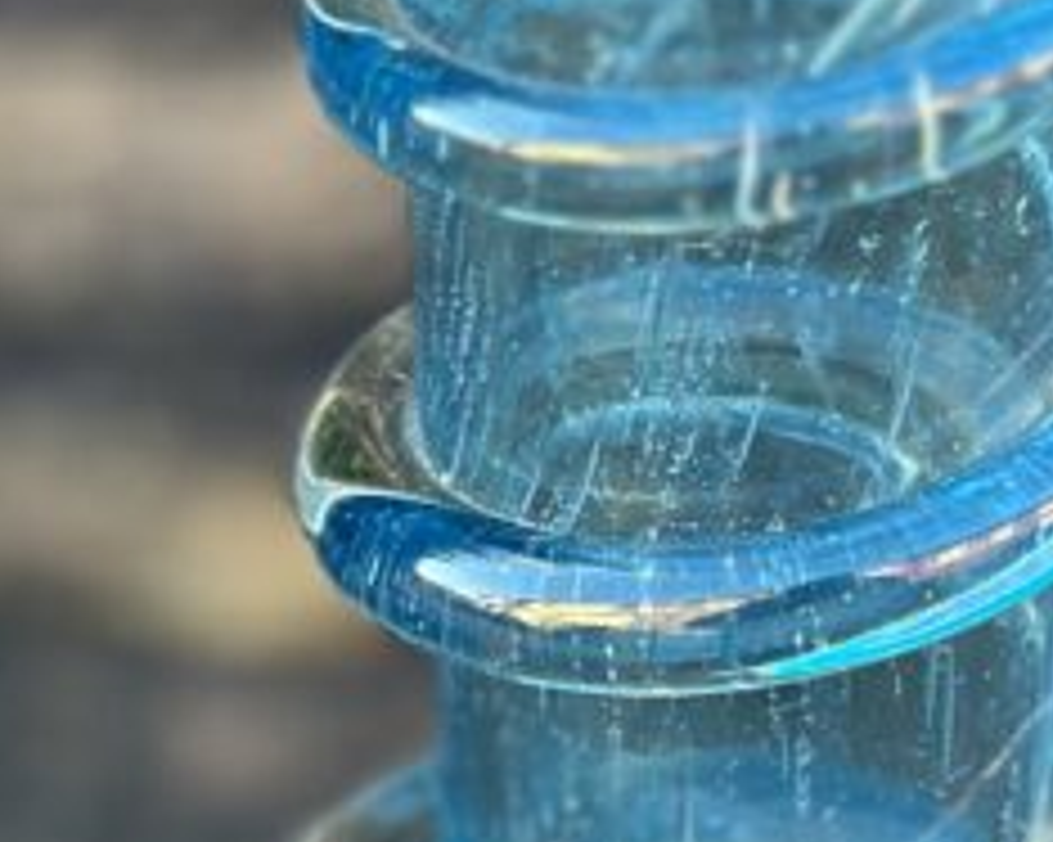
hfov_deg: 9.4
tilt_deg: -42.1
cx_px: 846
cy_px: 1054
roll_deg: +0.1
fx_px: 6386
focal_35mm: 205
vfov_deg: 7.5
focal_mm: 6.86
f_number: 1.78
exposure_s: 1/121
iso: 125
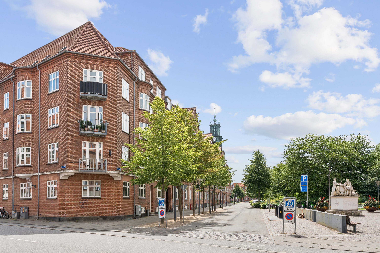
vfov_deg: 45.0
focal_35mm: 29
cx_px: 190
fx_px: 306
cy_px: 126
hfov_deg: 63.7
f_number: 10
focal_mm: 29
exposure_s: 1/500
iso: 400
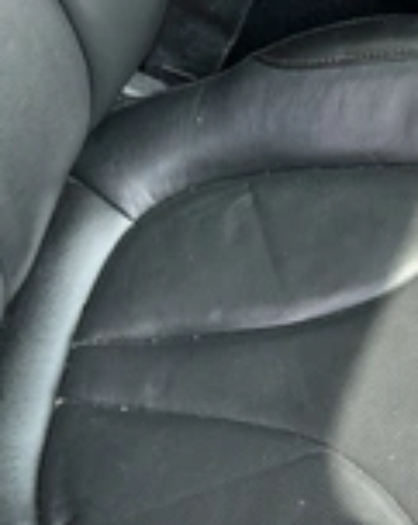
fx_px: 1117
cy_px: 432
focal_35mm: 72
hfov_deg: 21.0
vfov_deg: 25.9
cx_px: 318
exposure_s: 1/122
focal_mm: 3
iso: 32
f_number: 1.8
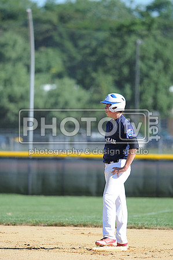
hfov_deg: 3.0
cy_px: 130
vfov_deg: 4.6
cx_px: 86
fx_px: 3251
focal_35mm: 450
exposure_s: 1/1000
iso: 200
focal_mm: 300
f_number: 4
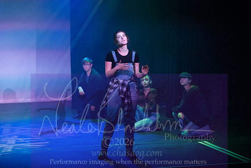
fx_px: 837
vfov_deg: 11.4
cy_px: 84
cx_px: 126
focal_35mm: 120
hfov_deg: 17.1
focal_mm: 120
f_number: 4
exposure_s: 1/800
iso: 5000
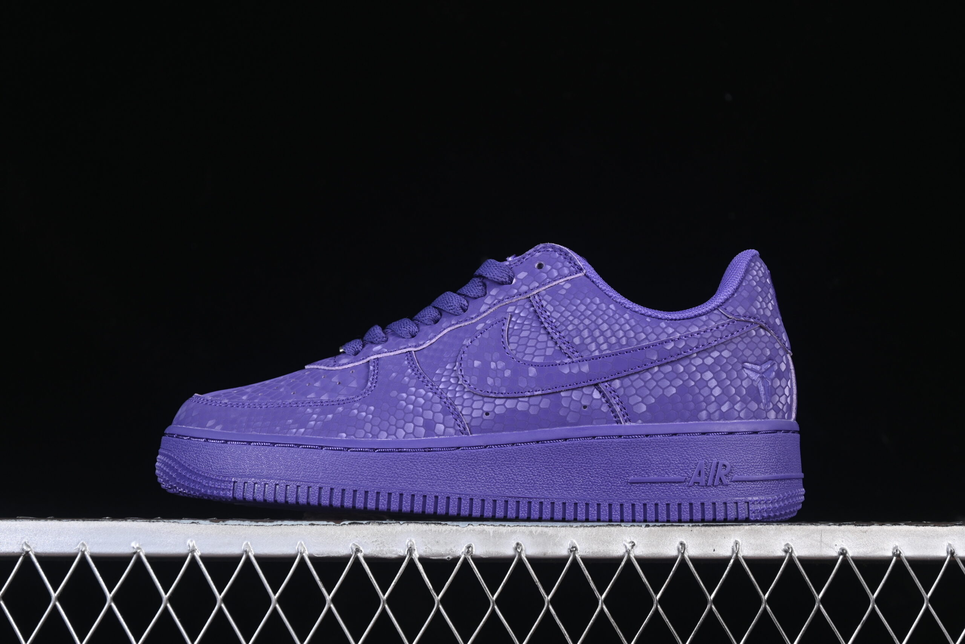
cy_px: 322
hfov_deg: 27.0
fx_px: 2010
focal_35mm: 75
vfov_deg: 18.2
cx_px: 482
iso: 160
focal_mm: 50
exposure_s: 1/60
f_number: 6.3
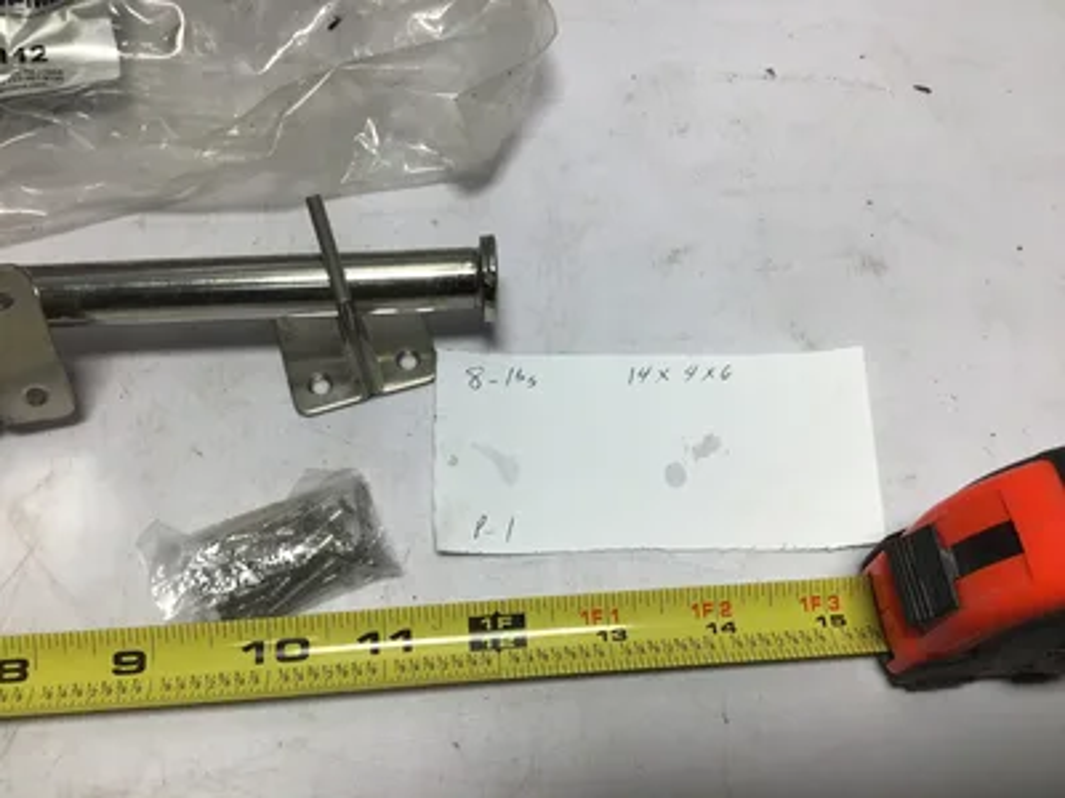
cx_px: 532
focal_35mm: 31
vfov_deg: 45.4
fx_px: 954
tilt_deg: -63.3
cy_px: 399
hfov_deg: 58.4
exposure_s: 1/197
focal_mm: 3.3
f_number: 2.4
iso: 25
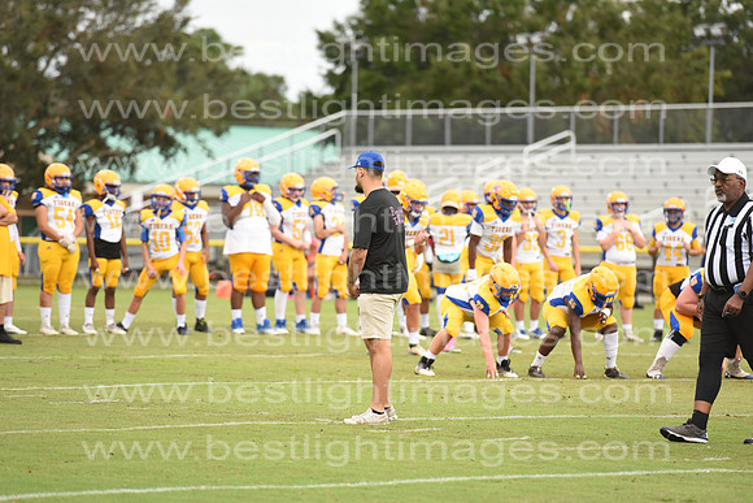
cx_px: 376
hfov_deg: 10.3
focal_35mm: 200
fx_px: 4184
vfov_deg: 6.9
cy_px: 252
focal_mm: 200
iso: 1100
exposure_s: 1/800
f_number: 4
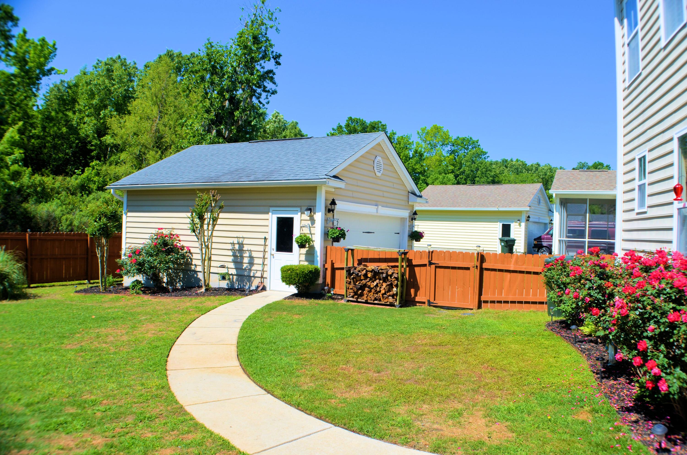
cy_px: 228
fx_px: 628
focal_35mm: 33
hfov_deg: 57.3
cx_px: 344
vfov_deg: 39.8
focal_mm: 22
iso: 100
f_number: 8
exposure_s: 1/250
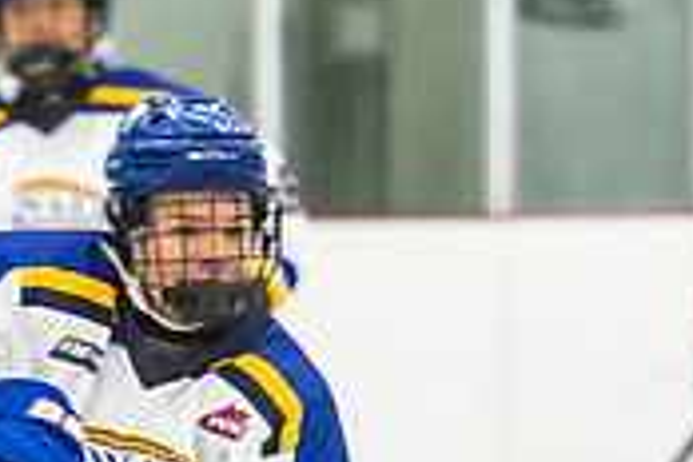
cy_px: 1075
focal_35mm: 827
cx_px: 57
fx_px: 15919
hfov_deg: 2.5
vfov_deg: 1.7
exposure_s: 1/800
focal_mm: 145
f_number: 2.8
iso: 4000
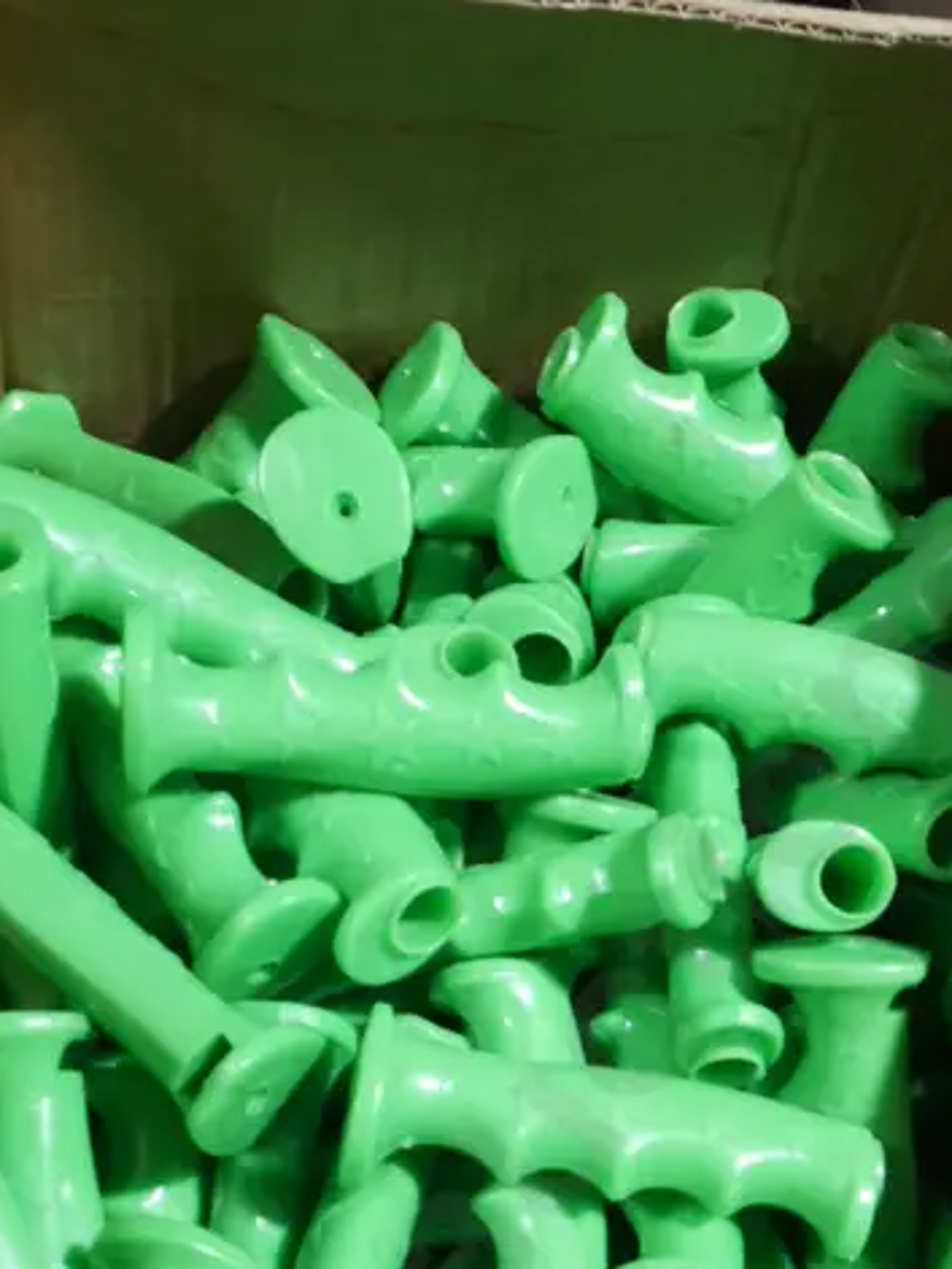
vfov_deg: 30.4
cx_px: 558
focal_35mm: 61
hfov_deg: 24.0
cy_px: 1123
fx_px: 2235
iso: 2000
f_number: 8
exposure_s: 1/60
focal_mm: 14
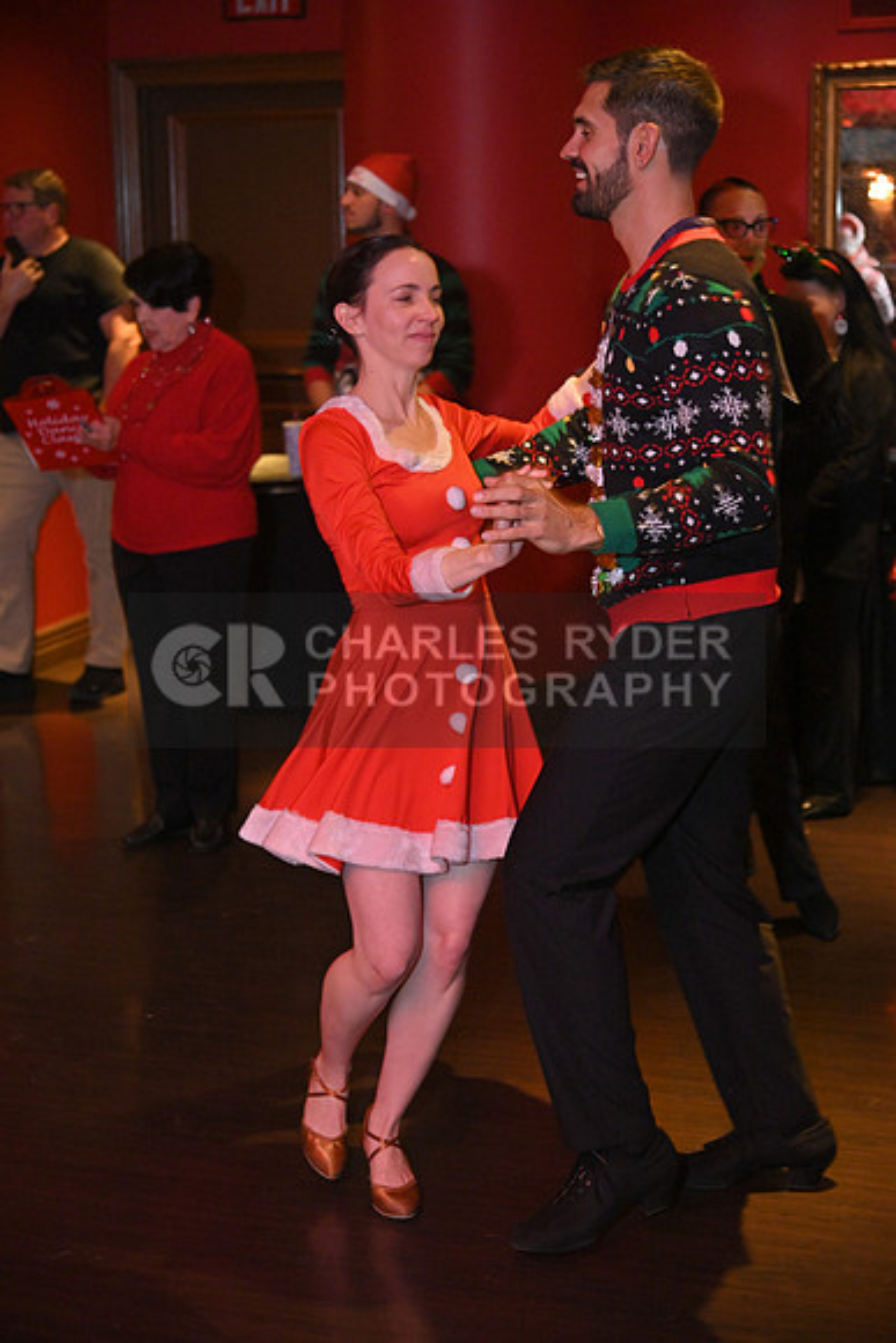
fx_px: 2313
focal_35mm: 62
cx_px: 448
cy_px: 672
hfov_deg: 21.9
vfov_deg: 32.4
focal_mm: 62
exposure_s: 1/100
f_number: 4
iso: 4000
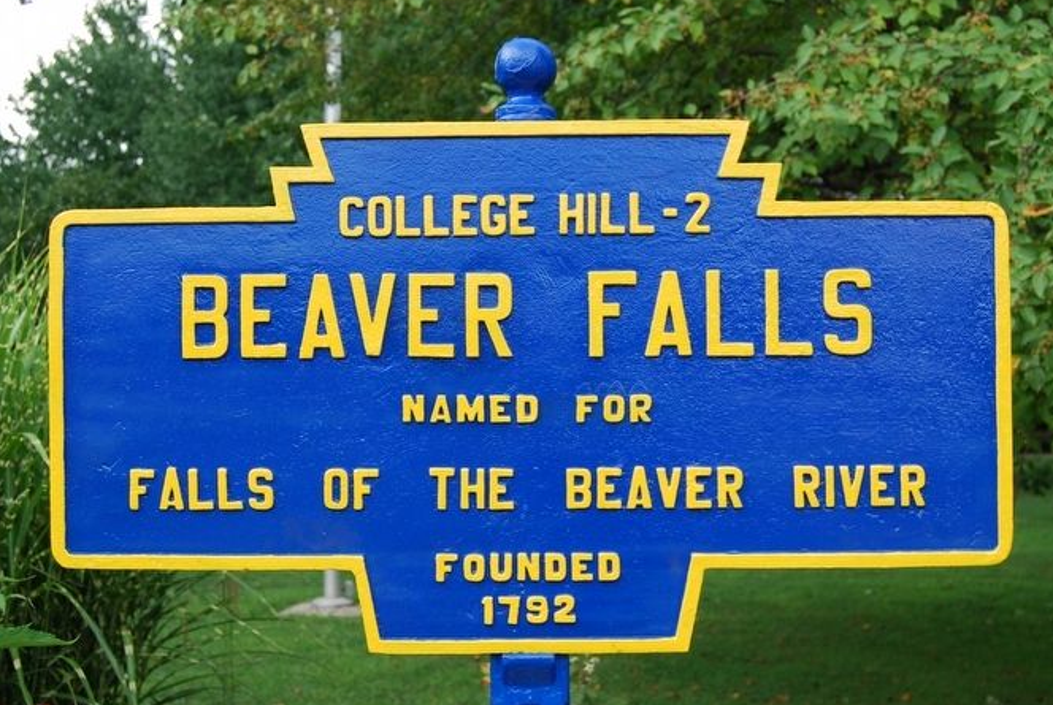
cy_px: 374
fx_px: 1377
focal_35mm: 47
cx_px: 531
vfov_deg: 28.7
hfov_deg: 41.9
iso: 140
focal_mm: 26
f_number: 5.6
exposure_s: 1/125
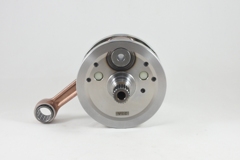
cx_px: 120
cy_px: 80
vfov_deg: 29.9
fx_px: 300
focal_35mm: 45
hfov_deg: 43.6
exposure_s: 1/125
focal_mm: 16.8
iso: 560
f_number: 4.5
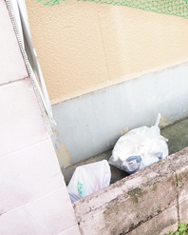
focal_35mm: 41
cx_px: 186
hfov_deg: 33.5
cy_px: 68
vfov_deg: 43.7
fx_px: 285
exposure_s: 1/60
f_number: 4.5
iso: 100
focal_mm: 10
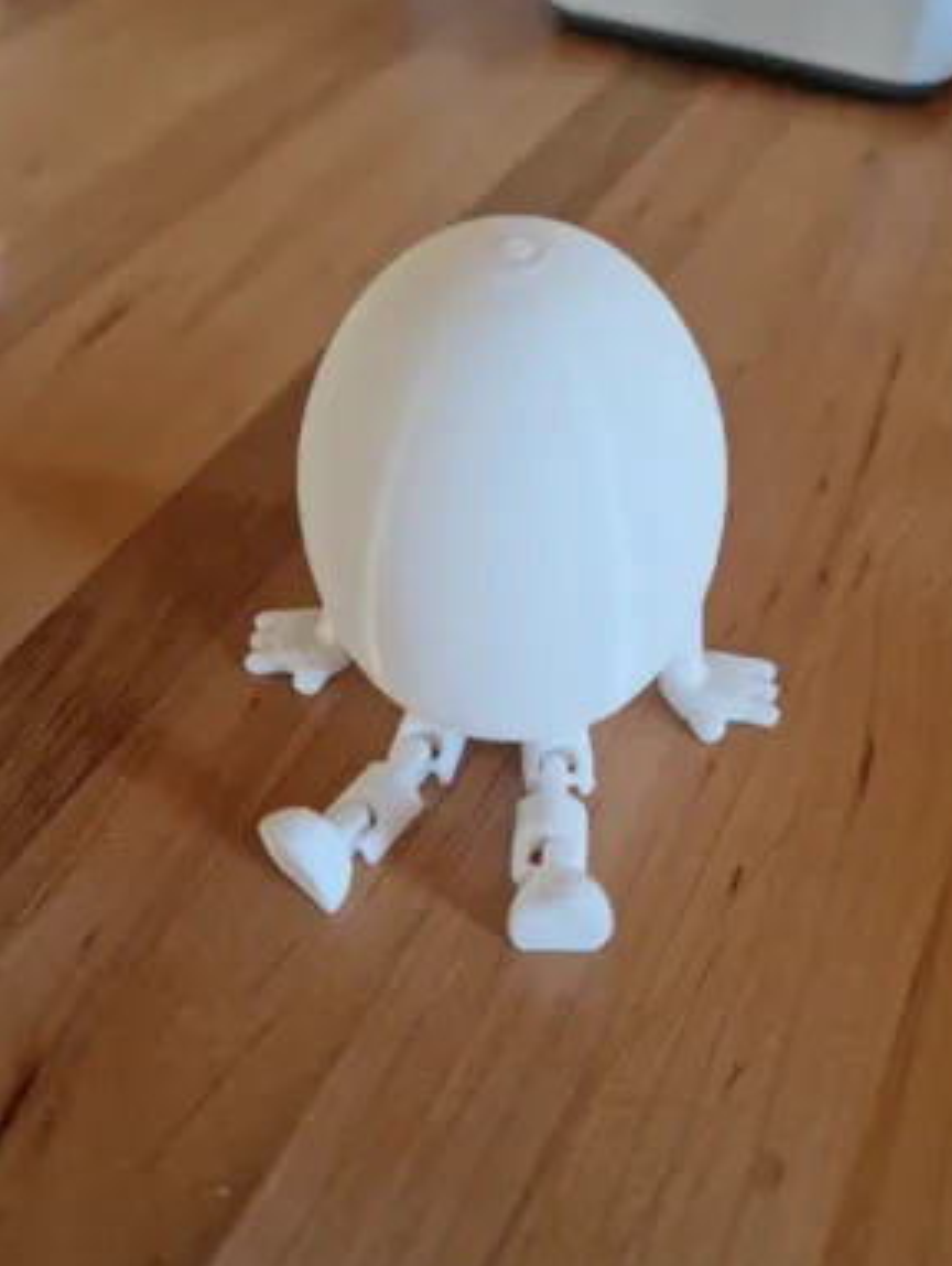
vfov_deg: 71.5
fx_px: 879
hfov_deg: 56.9
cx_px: 493
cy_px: 645
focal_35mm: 24
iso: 50
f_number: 1.8
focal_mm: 5.4
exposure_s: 1/100
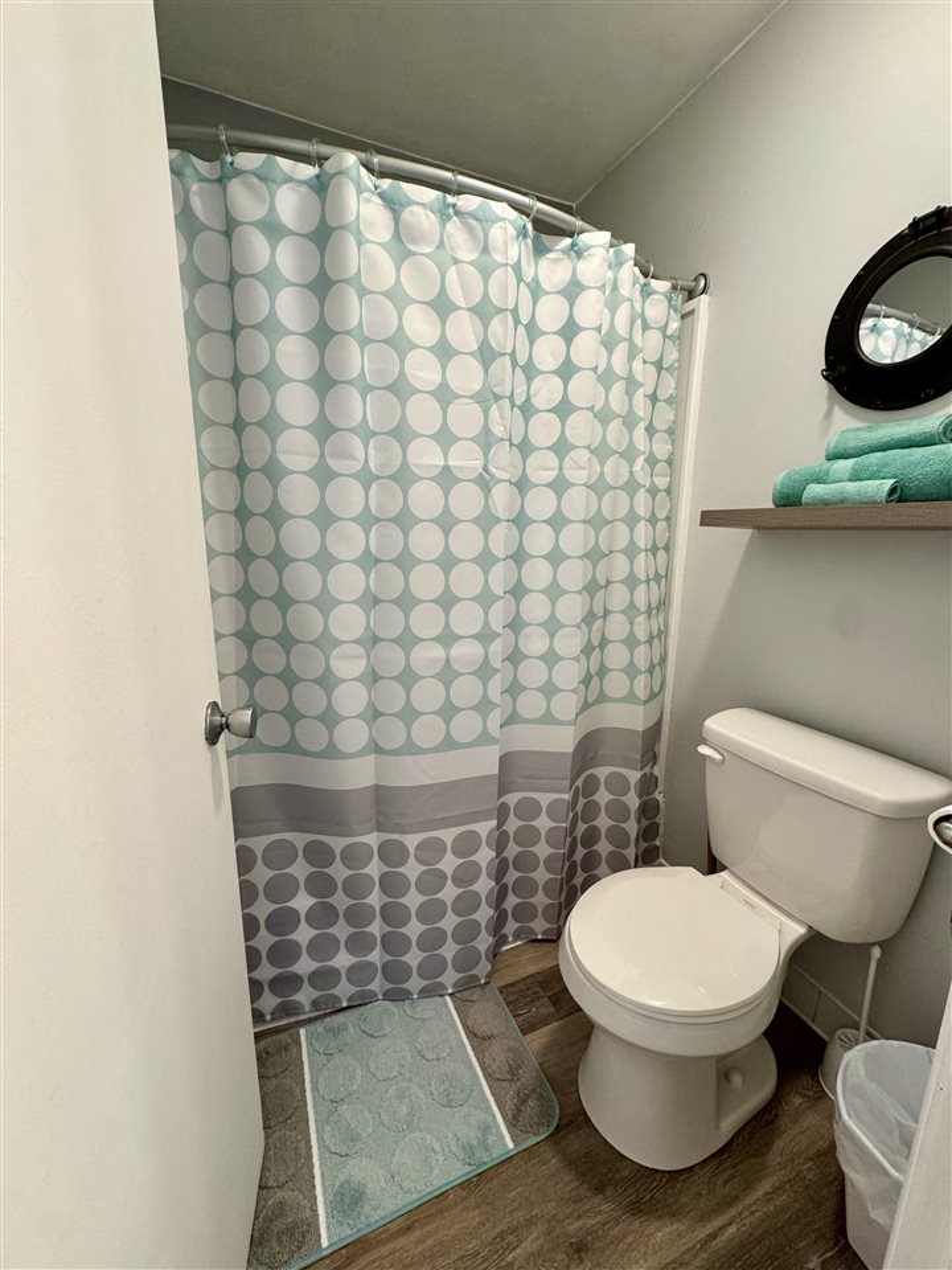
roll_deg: -0.8
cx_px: 476
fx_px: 513
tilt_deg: -12.4
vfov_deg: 102.1
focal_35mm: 14
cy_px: 635
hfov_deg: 85.7
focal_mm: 2.22
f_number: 2.2
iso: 200
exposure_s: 1/60
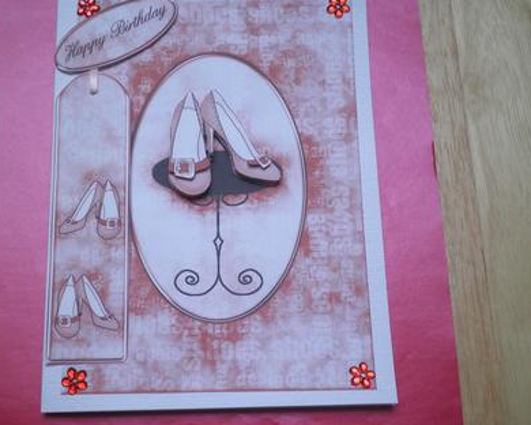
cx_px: 226
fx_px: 833
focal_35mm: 53
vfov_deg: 28.6
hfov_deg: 35.3
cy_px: 198
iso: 64
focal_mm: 8.3
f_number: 3.4
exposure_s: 1/100
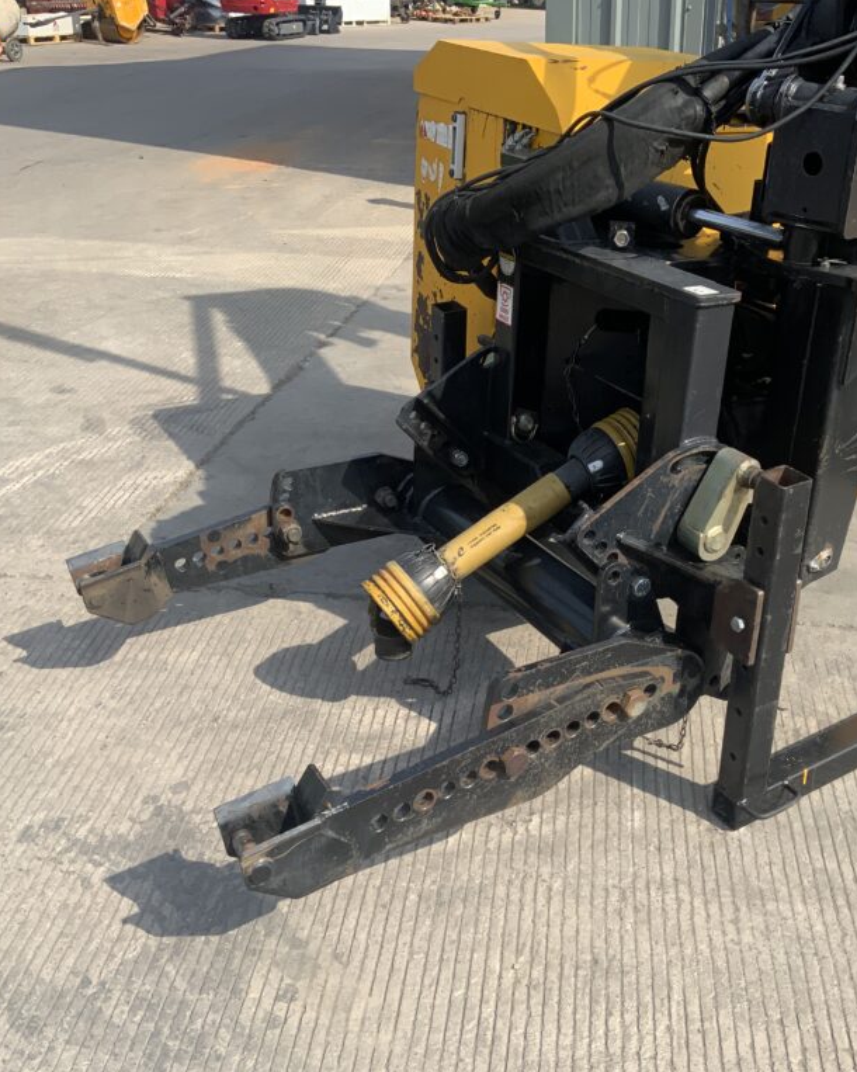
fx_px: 1205
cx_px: 525
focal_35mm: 38
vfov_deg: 47.9
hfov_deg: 38.9
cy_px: 537
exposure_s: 1/1221
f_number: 1.8
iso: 16
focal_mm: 3
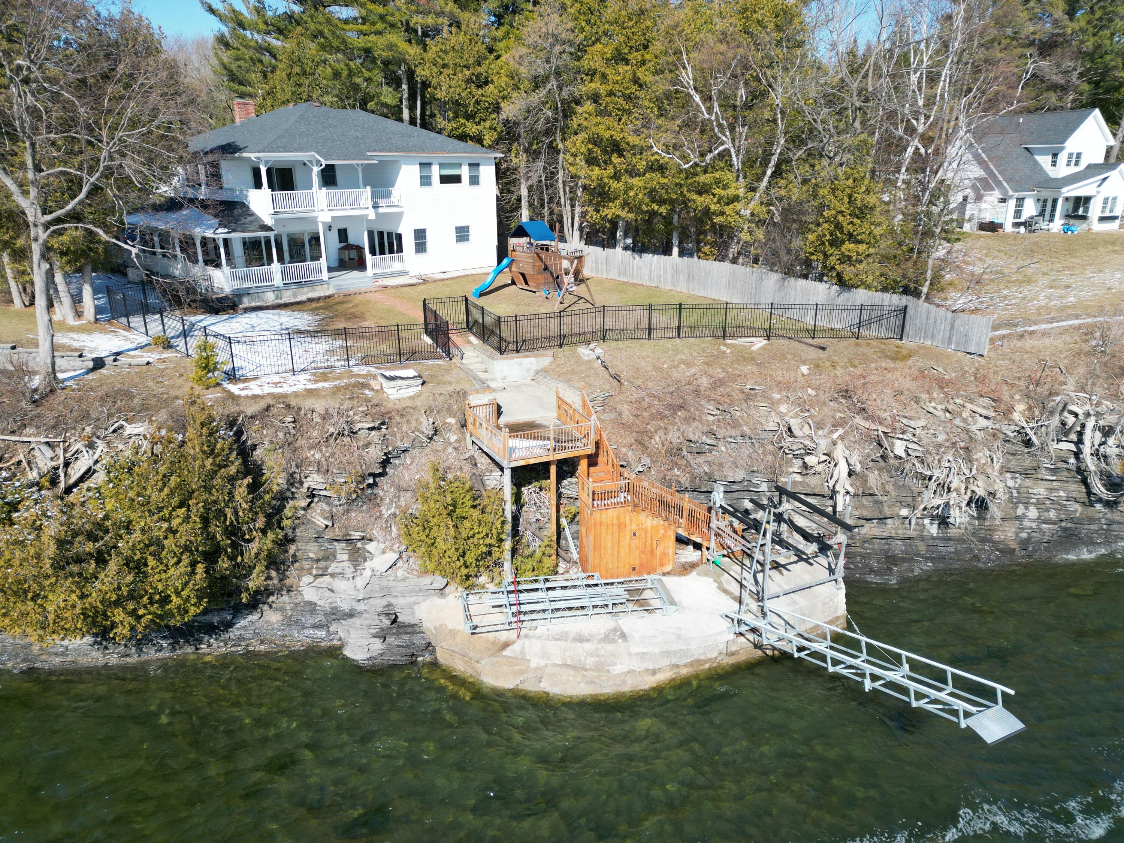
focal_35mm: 24
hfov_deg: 71.6
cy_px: 422
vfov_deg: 56.8
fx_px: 779
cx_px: 562
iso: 200
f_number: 1.7
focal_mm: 6.72
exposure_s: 1/2500
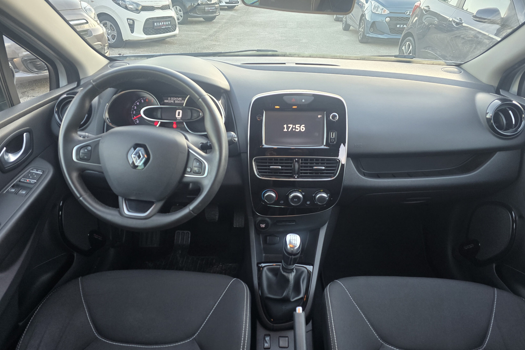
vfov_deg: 53.1
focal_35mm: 24
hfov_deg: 73.7
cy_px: 184
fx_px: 350
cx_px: 263
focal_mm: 6.3
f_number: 1.7
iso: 250
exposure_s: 1/100
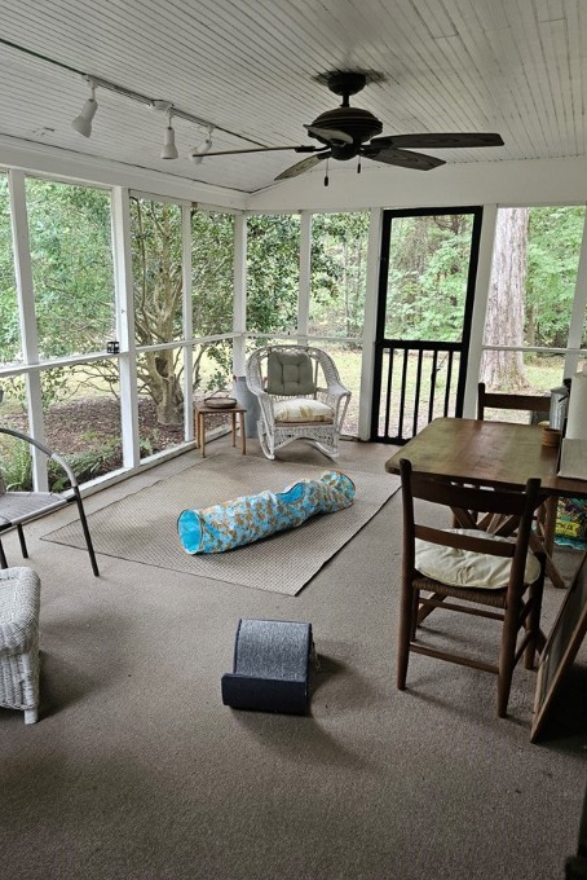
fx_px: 660
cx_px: 240
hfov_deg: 47.7
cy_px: 450
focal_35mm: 27
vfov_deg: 67.4
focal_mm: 5.4
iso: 320
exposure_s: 1/120
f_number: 1.8
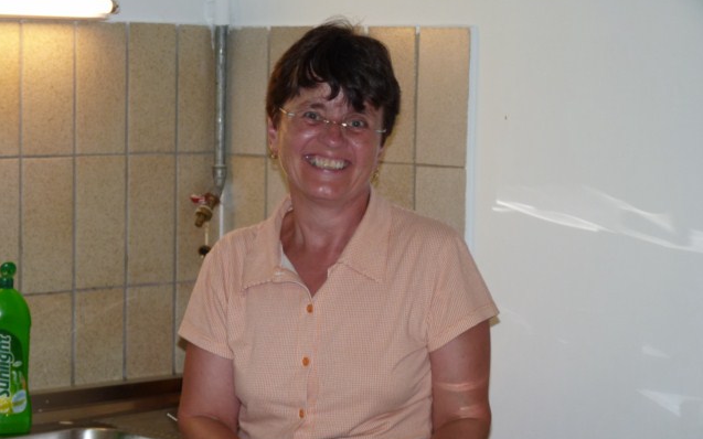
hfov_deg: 18.0
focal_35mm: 116
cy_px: 254
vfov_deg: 11.3
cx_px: 352
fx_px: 2222
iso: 125
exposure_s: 1/40
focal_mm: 19.4
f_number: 3.6
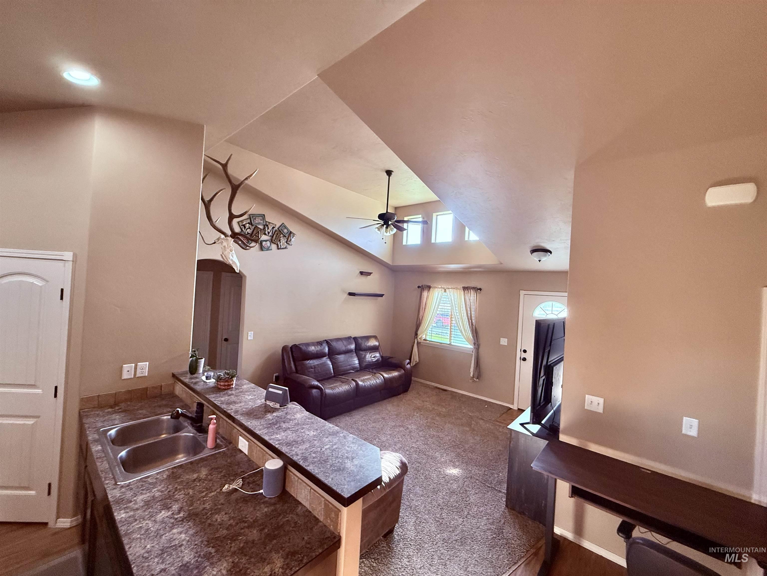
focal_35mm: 14
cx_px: 384
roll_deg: -1.7
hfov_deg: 102.1
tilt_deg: +0.2
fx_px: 310
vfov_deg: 85.7
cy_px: 288
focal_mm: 2.22
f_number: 2.2
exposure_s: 1/120
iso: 320
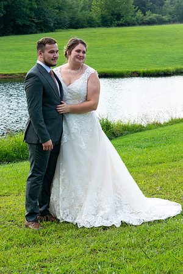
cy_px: 137
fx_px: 629
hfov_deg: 16.6
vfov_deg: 24.6
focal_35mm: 82
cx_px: 92
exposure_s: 1/250
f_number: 8
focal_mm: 55
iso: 220
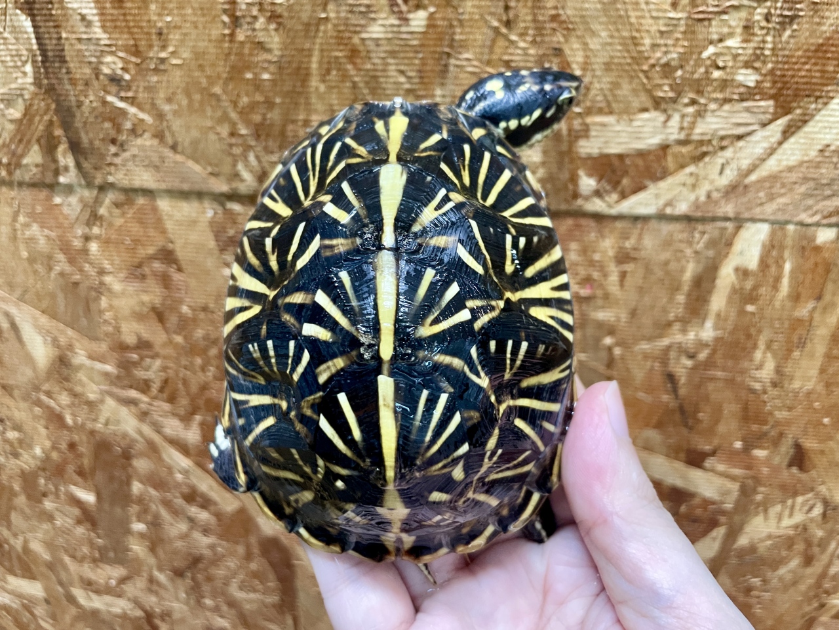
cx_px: 420
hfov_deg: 67.3
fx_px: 630
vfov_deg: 53.1
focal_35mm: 26
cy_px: 315
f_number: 1.6
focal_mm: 4.2
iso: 320
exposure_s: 1/60
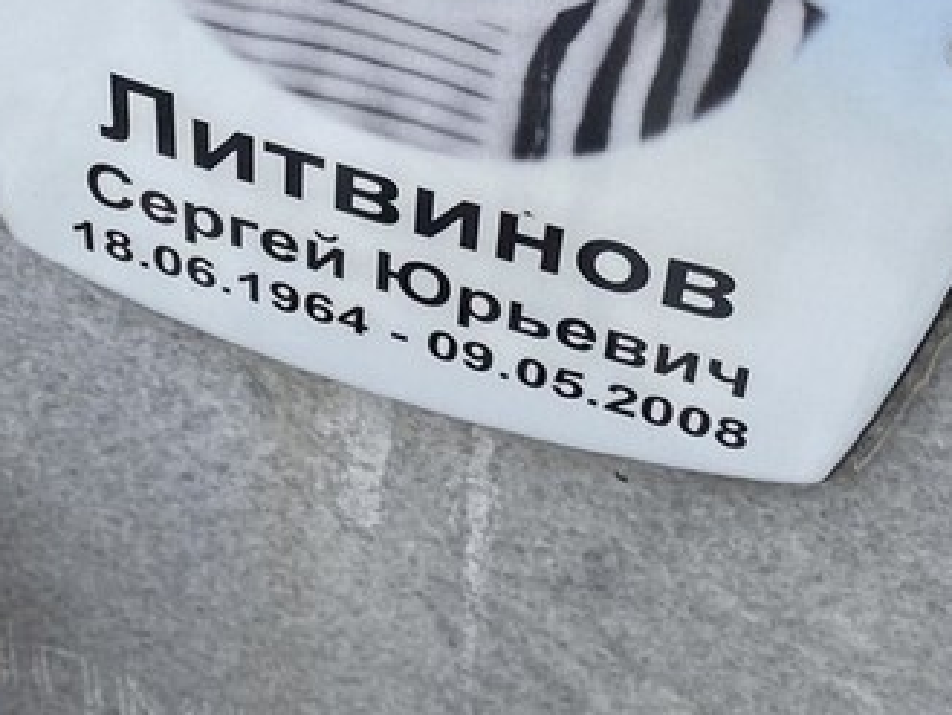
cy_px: -119
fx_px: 2228
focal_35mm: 81
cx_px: 524
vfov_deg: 17.5
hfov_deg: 24.1
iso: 32
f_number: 1.8
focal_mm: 4.25
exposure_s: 1/465
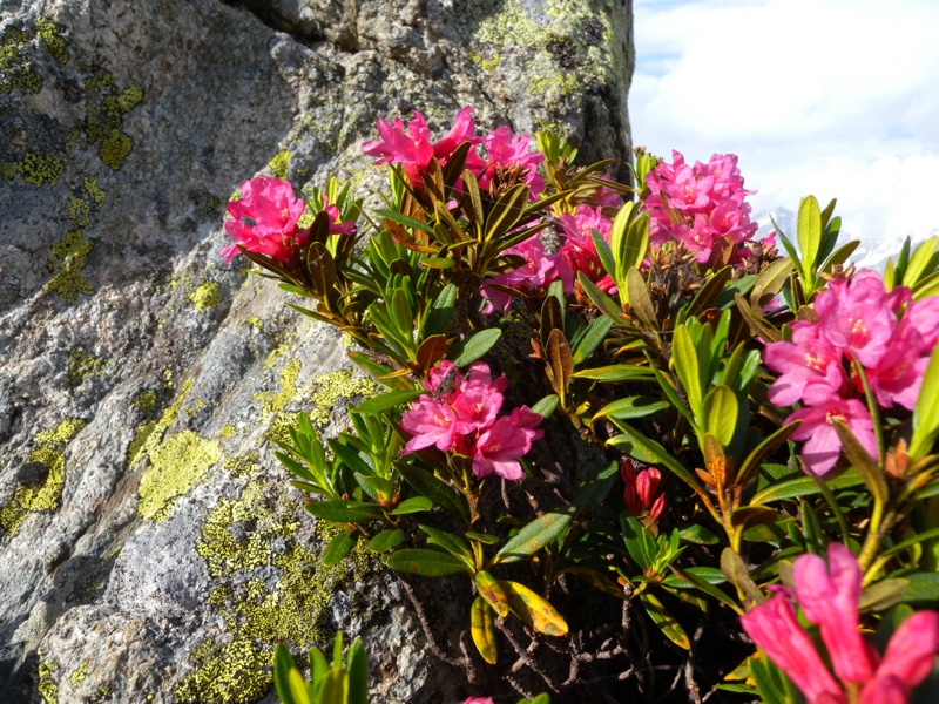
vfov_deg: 49.7
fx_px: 760
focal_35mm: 28
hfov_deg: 63.4
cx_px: 470
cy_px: 352
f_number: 5.1
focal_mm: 6
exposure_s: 1/204
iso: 64
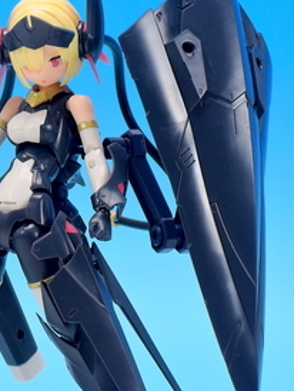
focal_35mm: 186
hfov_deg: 7.9
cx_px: -16
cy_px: 98
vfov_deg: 10.6
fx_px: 2103
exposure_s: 1/1.6
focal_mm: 18.2
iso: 80
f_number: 5.6
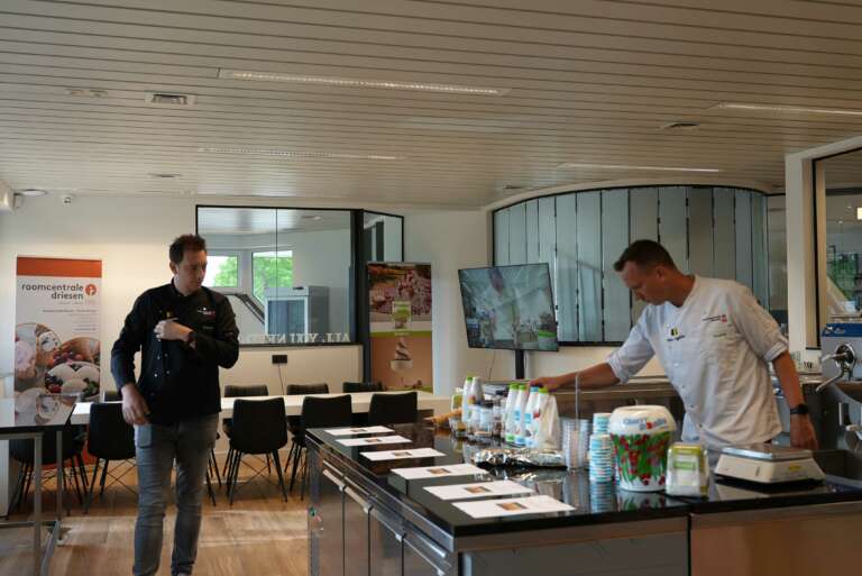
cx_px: 431
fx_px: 910
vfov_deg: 35.1
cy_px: 288
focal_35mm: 38
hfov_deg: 50.7
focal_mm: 38
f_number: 4
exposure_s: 1/160
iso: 320
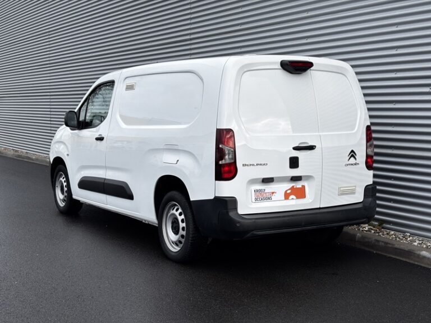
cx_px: 216
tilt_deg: -5.7
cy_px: 162
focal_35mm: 52
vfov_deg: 28.0
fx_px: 647
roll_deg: -0.7
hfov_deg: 36.8
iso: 32
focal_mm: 5.96
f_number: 1.6
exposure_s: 1/970
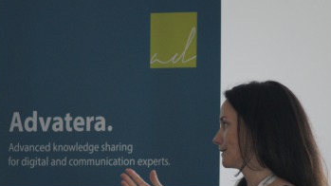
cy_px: 136
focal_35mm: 365
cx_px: 247
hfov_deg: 5.9
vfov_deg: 3.3
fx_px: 3201
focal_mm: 135
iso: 1000
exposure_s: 1/250
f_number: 4.5
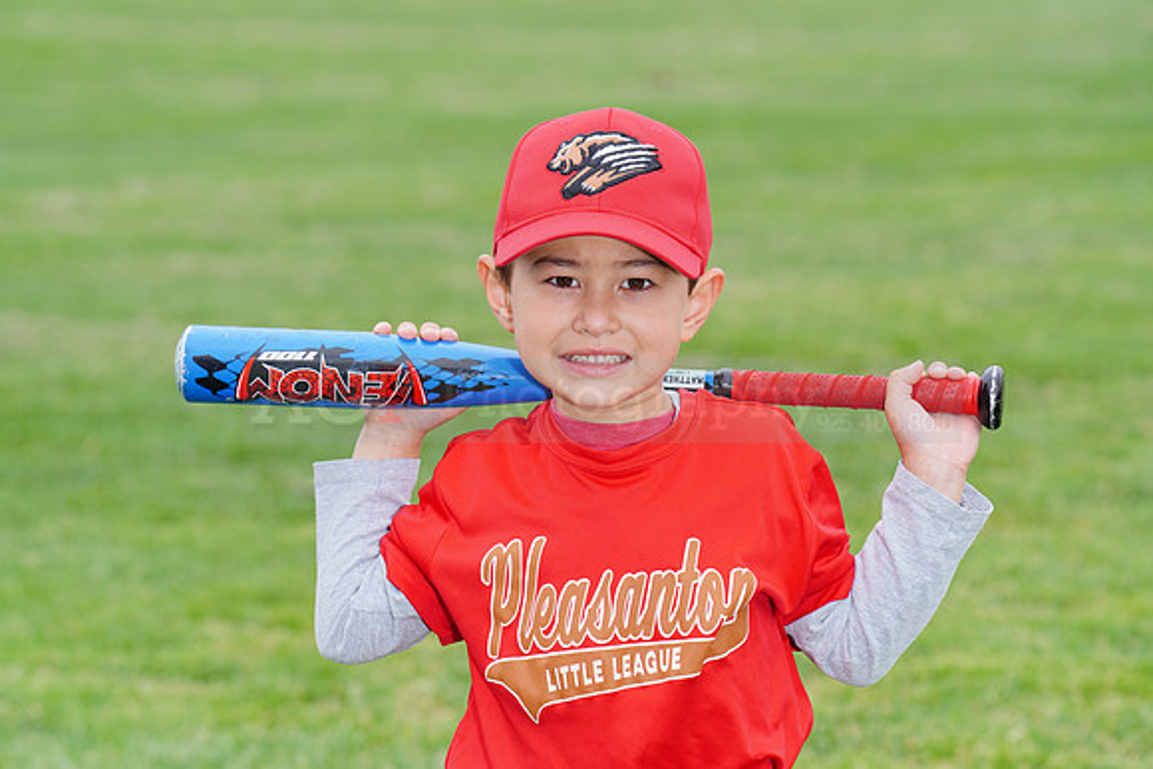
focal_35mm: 200
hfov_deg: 10.3
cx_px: 576
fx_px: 6407
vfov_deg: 6.9
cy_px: 384
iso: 200
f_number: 9
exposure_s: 1/250
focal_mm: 200
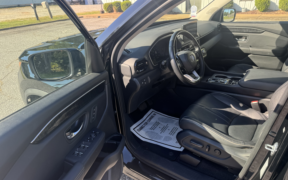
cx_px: 145
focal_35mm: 26
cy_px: 97
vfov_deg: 47.6
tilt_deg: -24.9
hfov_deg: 70.4
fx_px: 204
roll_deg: +3.2
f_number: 1.78
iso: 80
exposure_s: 1/379
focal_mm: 6.76
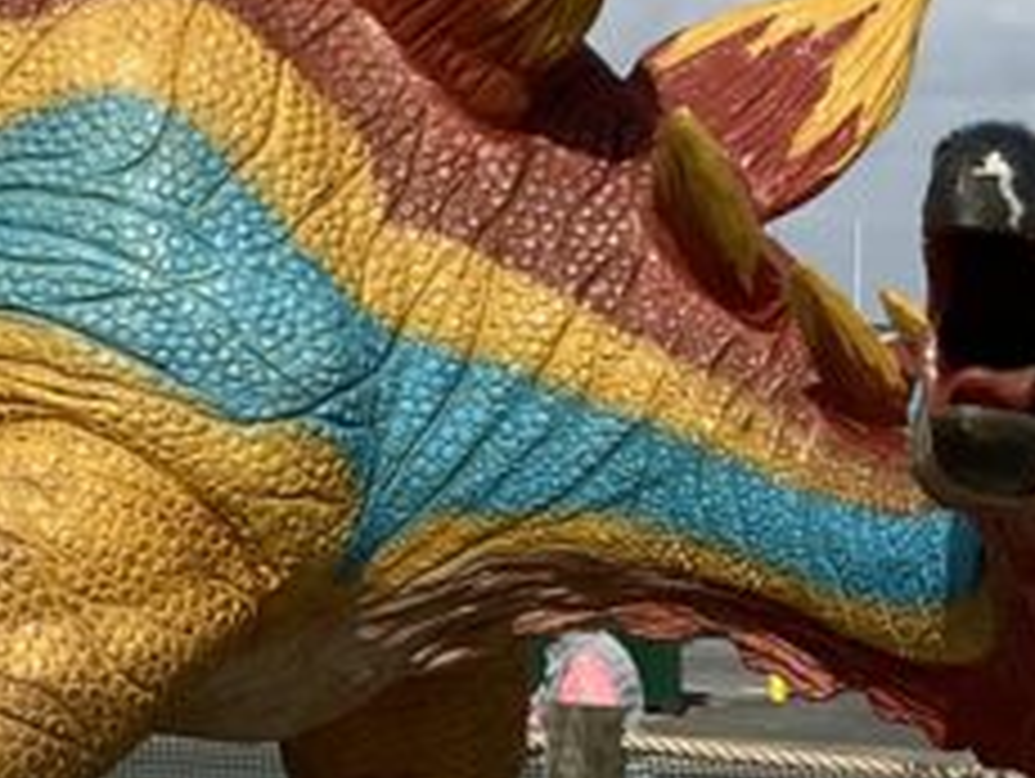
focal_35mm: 129
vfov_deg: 11.5
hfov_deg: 14.5
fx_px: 3861
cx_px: -387
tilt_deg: +4.7
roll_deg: +0.0
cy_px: 130
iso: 16
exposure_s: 1/3125
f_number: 1.8
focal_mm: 3
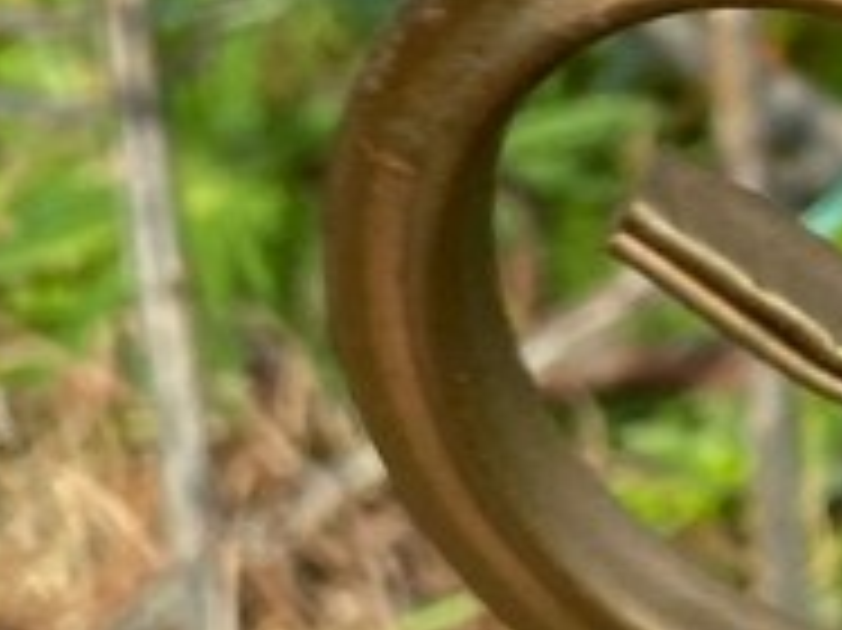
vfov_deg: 7.3
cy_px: -248
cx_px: 2175
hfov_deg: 8.8
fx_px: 4862
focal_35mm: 200
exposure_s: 1/1182
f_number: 1.8
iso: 32
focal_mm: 4.25
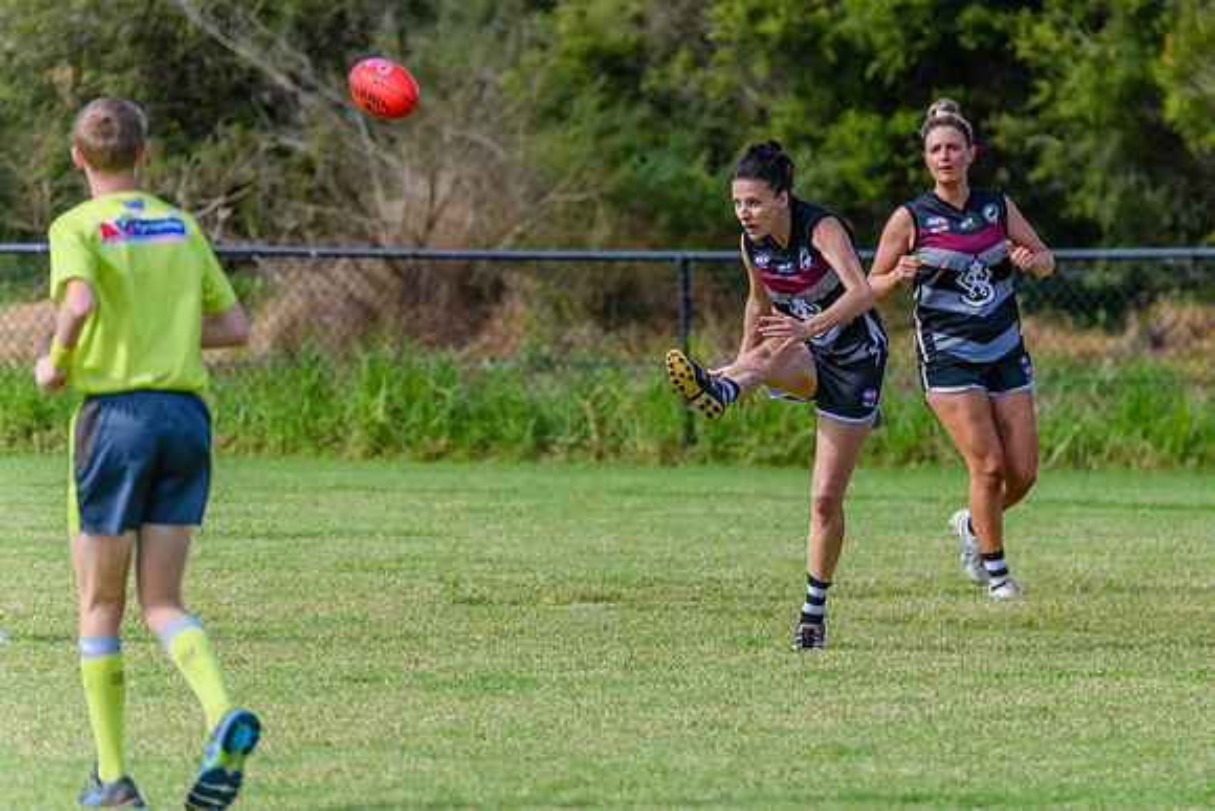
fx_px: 20563
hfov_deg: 3.4
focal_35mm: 609
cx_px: 791
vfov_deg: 2.3
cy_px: 332
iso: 800
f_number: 6.3
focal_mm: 450
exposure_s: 1/1600
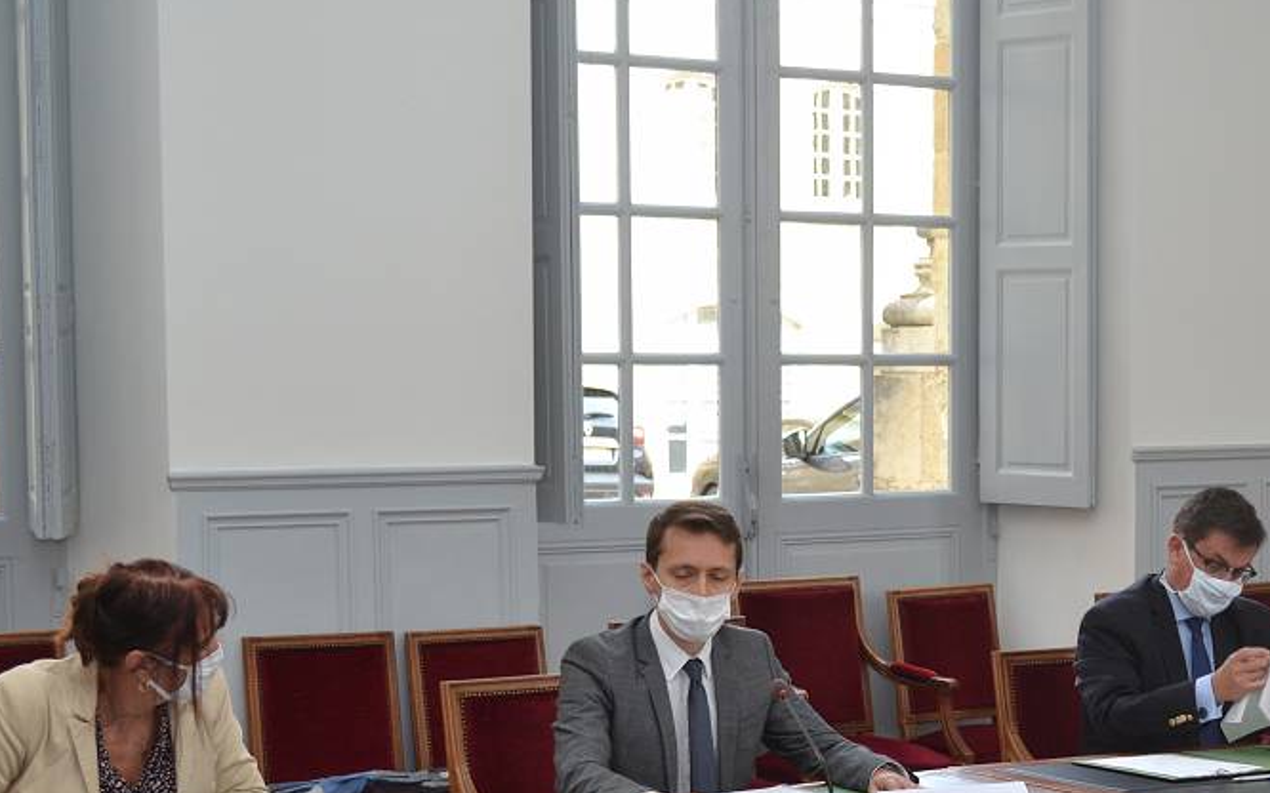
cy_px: 660
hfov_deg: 25.5
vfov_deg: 16.2
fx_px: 2766
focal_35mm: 80
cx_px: 980
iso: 400
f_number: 4.5
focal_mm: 29
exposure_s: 1/60
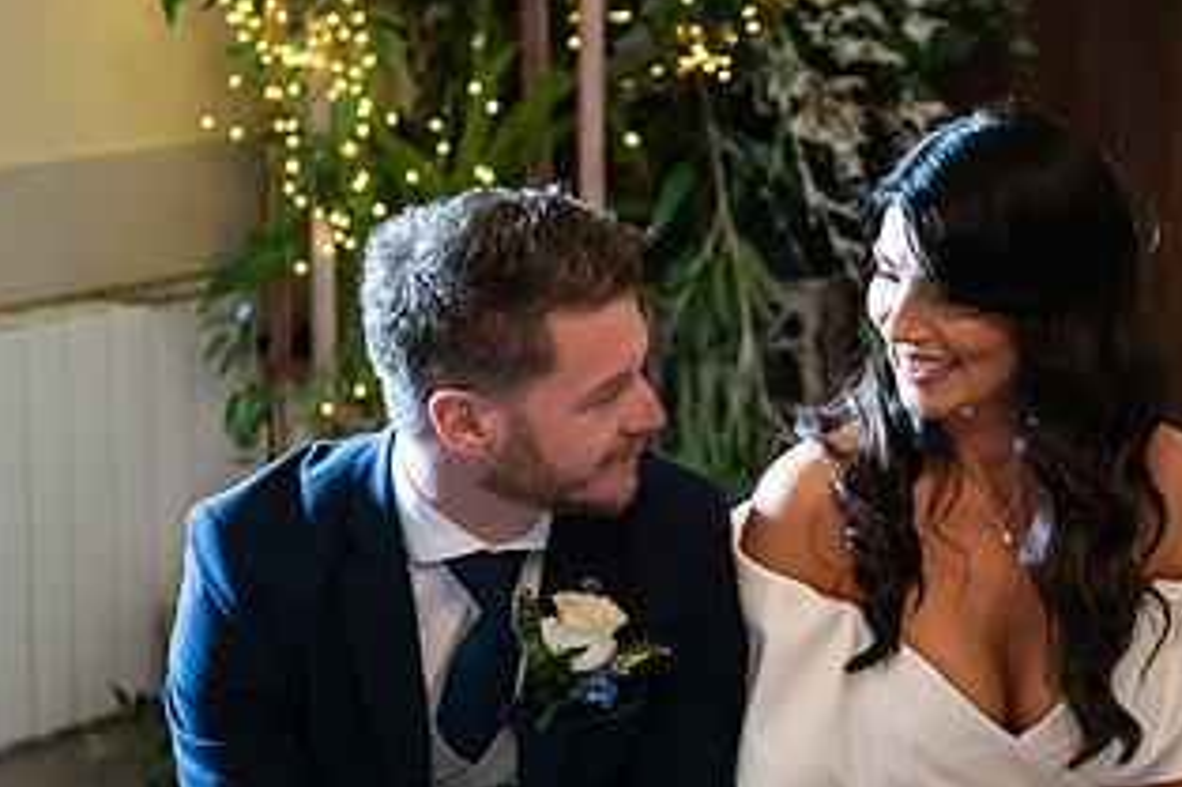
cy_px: 589
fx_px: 4003
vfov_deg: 11.2
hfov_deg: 16.7
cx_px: 806
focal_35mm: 122
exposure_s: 1/160
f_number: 3.5
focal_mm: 66
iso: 1250
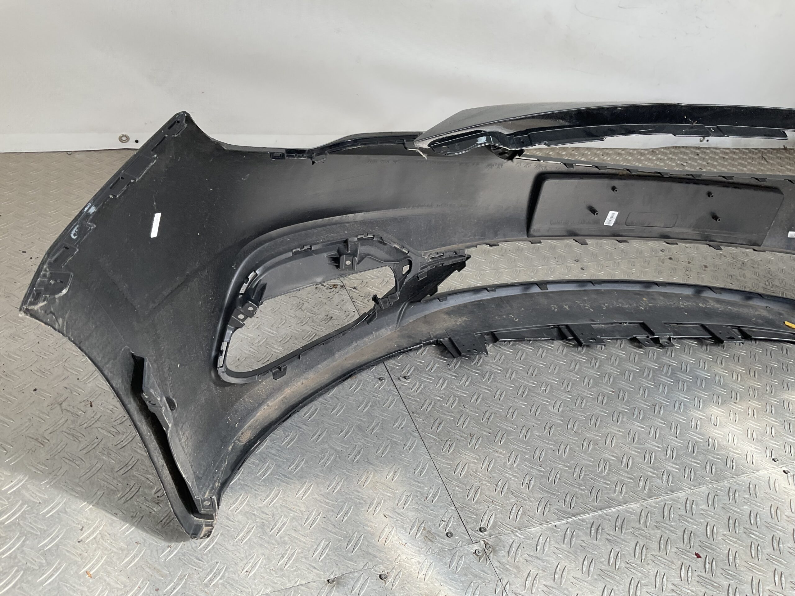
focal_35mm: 29
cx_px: 398
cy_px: 298
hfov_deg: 61.7
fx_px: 666
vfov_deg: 48.2
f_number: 1.8
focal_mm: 3
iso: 16
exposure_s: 1/310
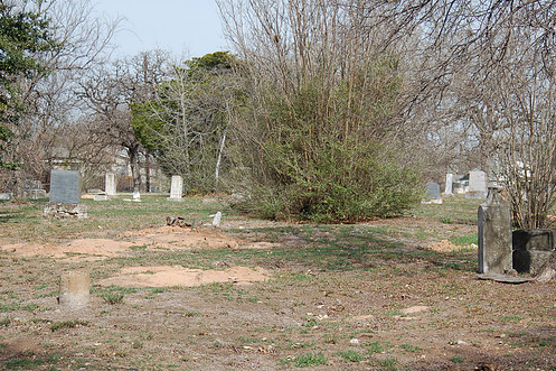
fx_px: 1621
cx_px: 290
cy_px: 207
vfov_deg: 13.0
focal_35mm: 105
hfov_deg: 19.5
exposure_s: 1/640
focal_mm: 60
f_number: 6.3
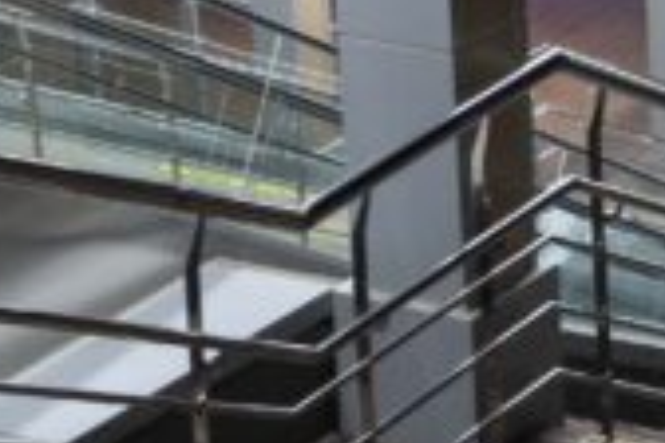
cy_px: -192
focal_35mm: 189
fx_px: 3491
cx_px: 443
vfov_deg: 7.2
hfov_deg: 10.9
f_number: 4.5
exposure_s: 1/60
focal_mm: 31
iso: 2500
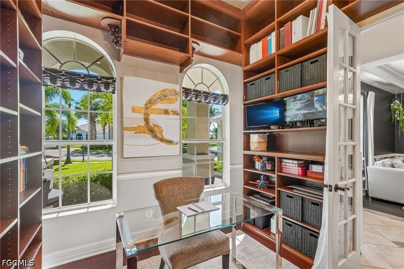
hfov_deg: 96.8
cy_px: 134
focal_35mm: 16
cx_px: 202
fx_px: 179
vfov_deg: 73.7
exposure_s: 1/30
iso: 400
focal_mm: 16
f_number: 8
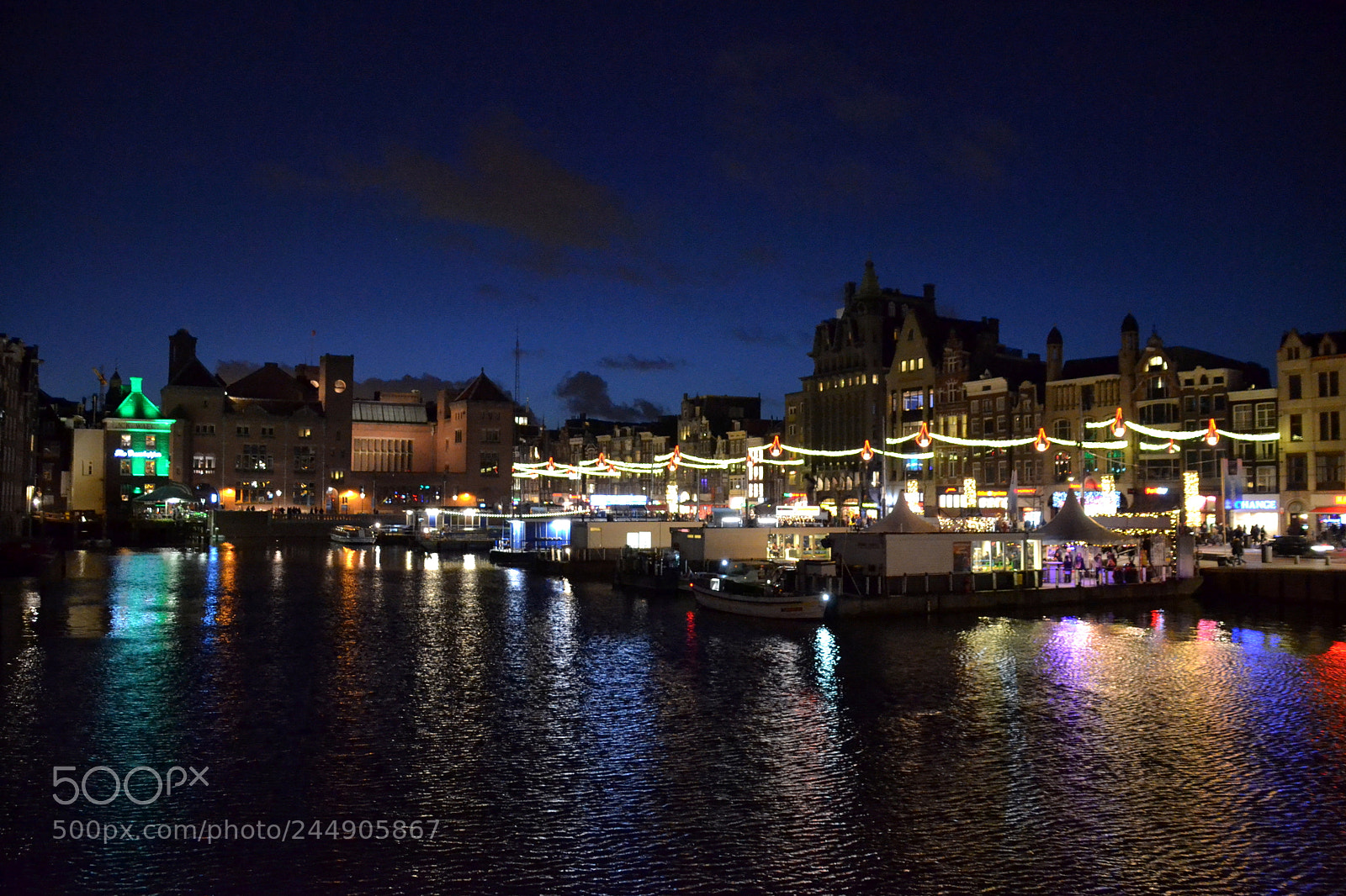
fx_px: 1009
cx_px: 673
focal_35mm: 27
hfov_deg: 67.4
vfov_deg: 47.9
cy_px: 448
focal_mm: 18
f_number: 3.5
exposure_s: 1/15
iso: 3200
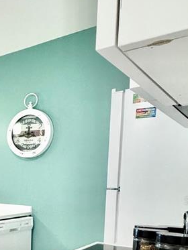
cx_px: -70
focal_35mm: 45
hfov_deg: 26.3
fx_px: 326
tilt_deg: -4.2
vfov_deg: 40.3
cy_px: 200
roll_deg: -0.7
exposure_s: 1/120
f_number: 2.2
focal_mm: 2.22
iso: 200
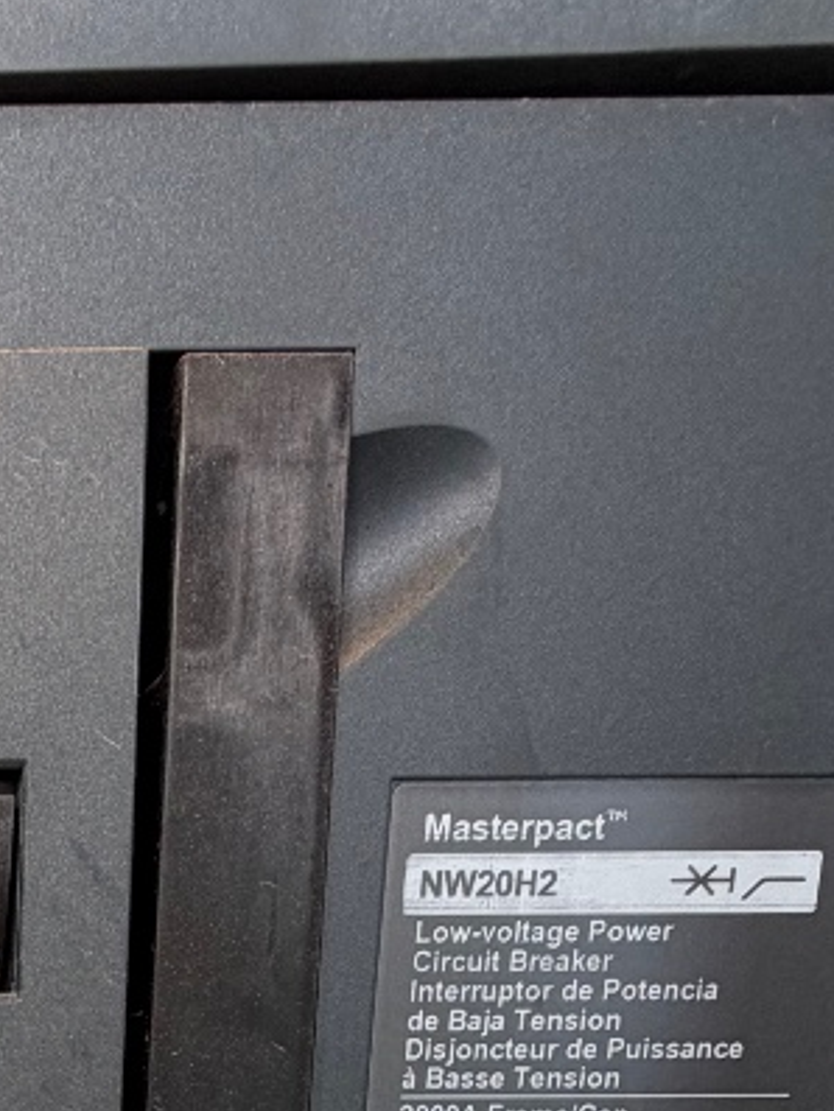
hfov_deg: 24.8
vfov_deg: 31.5
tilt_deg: -10.7
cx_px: -372
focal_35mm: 47
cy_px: 1430
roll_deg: -1.8
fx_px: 1509
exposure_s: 1/121
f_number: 2.2
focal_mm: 2.22
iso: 100
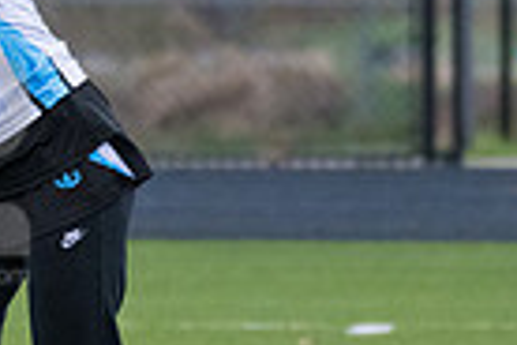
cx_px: -82
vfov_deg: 1.2
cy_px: 156
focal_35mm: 1132
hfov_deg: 1.8
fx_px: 16256
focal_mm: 270
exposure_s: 1/1600
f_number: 5.6
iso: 4000
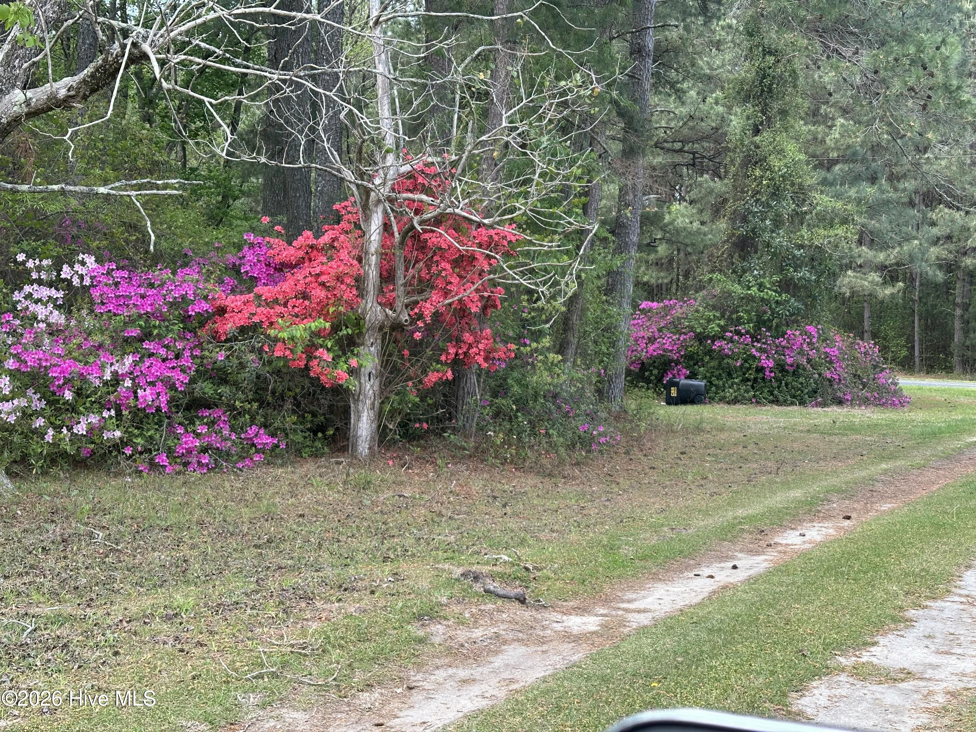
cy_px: 366
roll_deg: -2.0
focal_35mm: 48
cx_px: 488
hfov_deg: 39.7
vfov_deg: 30.3
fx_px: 1353
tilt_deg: -1.7
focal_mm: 6.86
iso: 64
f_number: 1.78
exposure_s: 1/458
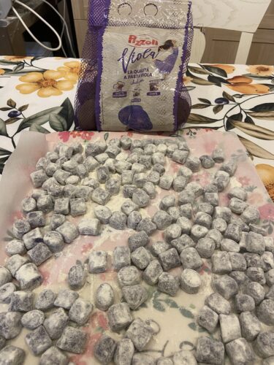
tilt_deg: -45.3
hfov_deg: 53.1
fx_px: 274
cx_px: 137
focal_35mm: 26
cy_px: 182
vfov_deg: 67.3
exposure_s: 1/50
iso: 125
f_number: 1.8
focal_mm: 4.25
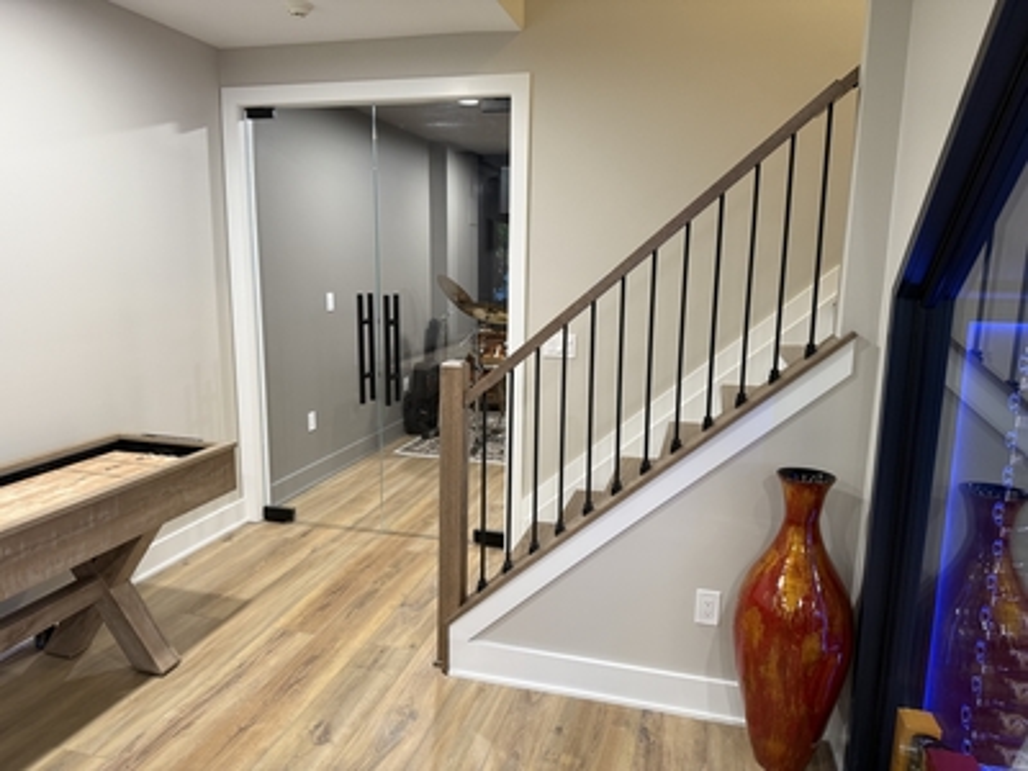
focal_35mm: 24
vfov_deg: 56.8
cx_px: 514
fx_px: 713
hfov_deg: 71.6
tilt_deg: -9.3
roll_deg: +0.4
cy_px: 386
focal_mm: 6.76
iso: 200
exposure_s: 1/41
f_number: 1.78
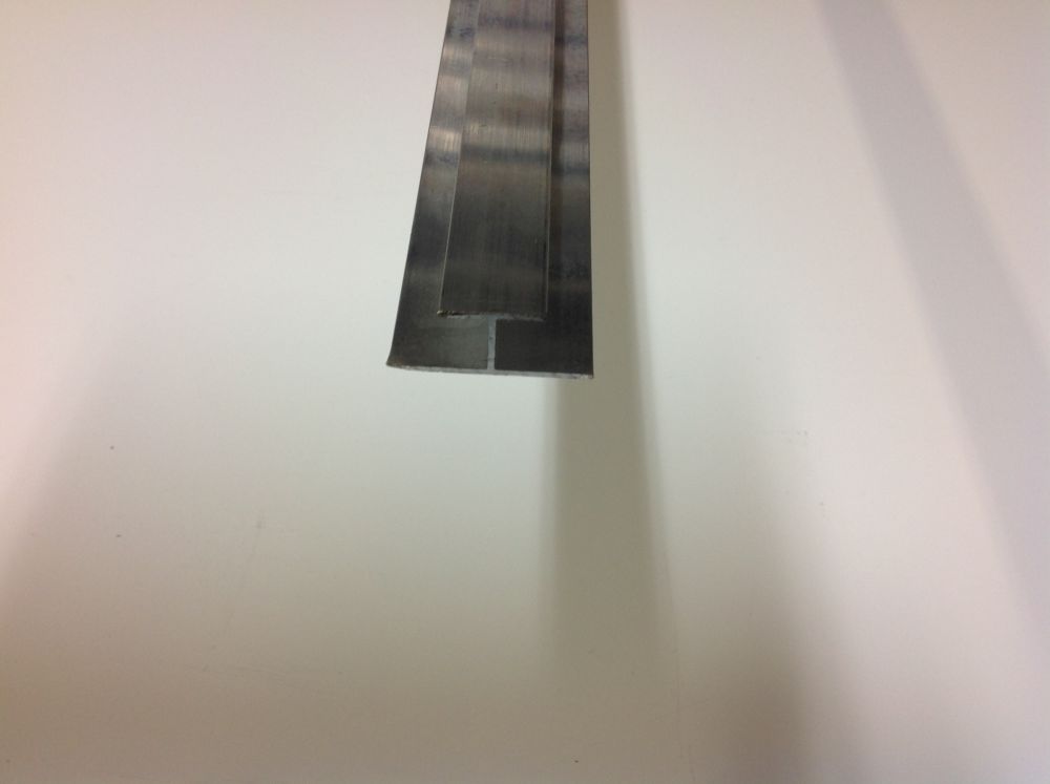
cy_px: 392
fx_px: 1060
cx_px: 525
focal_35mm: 35
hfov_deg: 52.7
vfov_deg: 40.6
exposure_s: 1/17
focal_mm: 4.28
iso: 64
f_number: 2.4
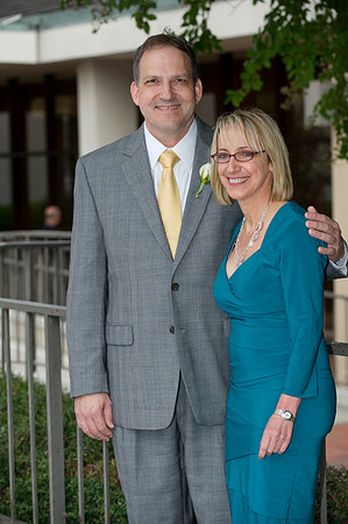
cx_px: 174
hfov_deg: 13.4
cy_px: 262
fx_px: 1482
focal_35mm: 102
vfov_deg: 20.0
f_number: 4
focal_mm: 102
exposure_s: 1/125
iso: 400
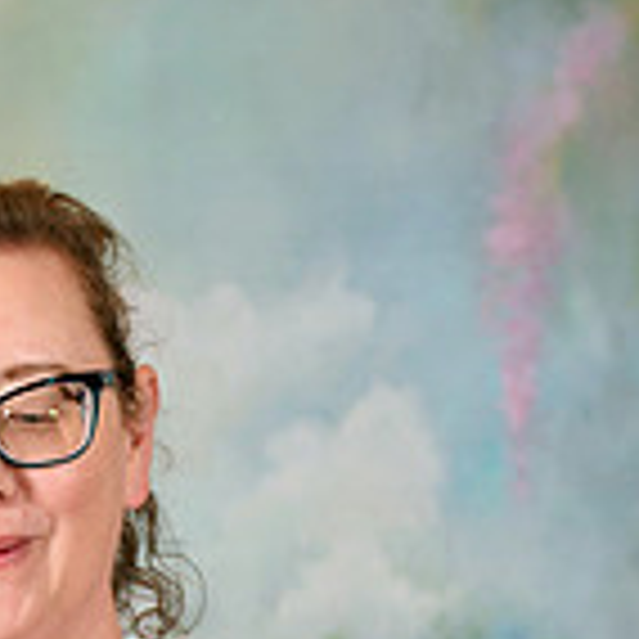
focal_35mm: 227
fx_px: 4741
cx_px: -32
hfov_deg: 7.7
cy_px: 918
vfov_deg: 7.6
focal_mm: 56
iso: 400
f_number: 6.3
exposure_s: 1/125
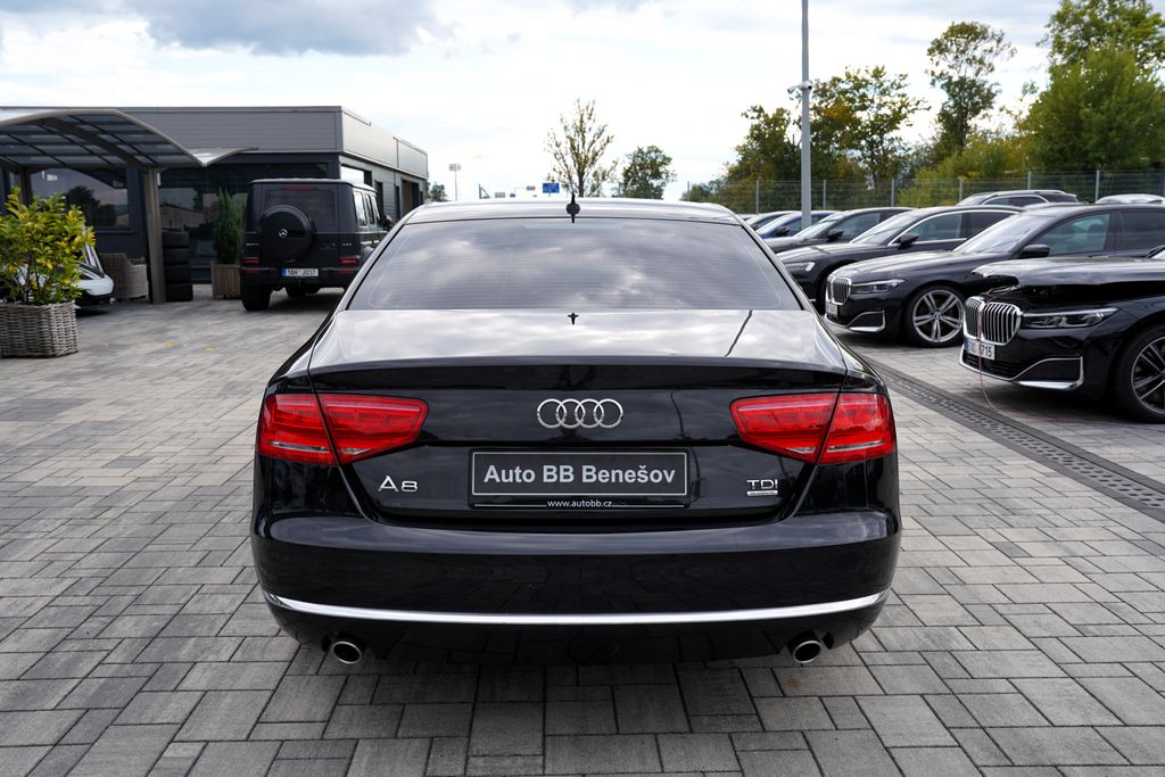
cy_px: 388
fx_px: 1036
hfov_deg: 58.7
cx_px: 582
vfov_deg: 41.1
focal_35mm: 32
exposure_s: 1/200
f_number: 6.3
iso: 100
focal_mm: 32
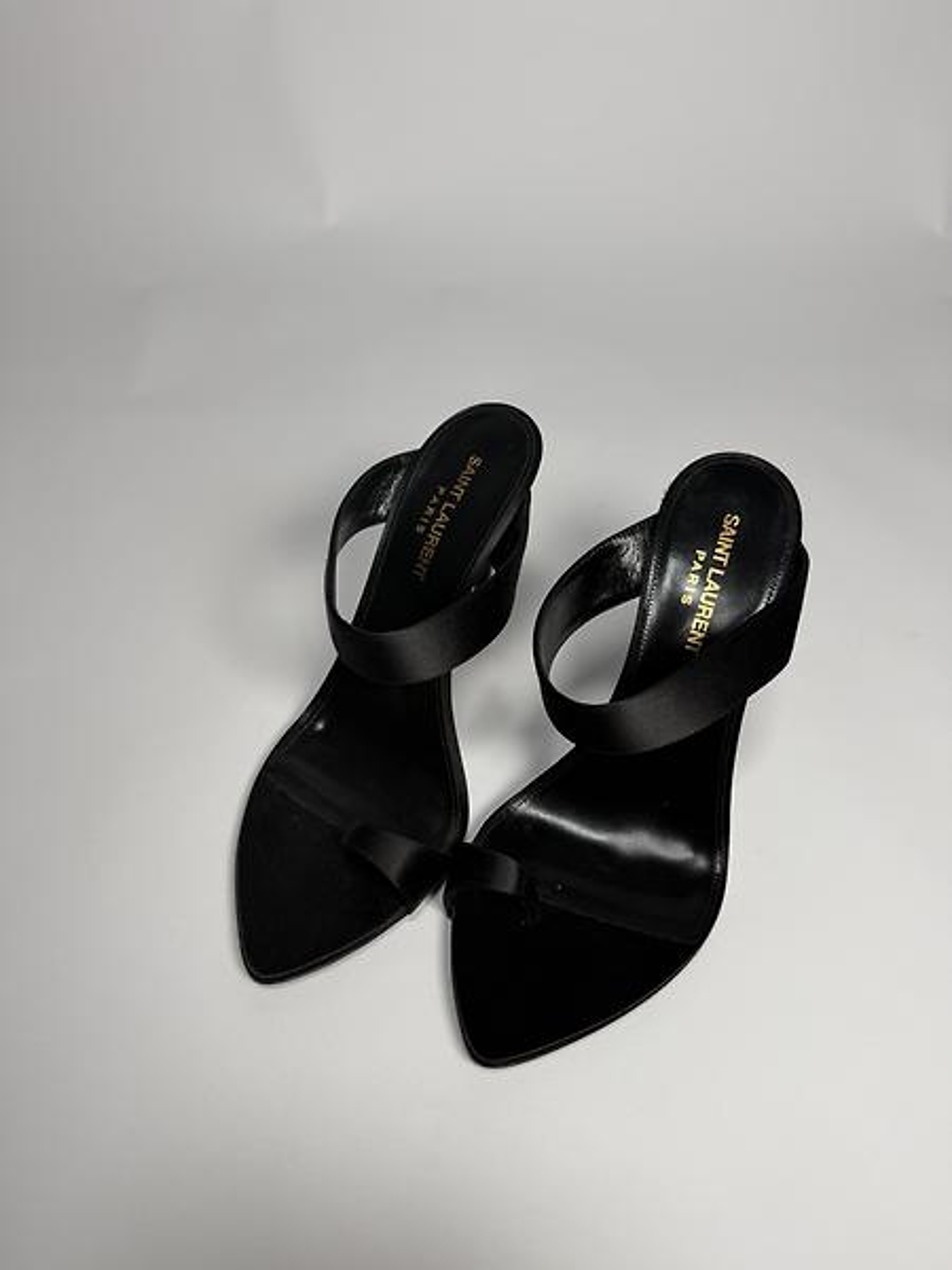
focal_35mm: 24
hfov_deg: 56.8
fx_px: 880
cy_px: 635
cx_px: 476
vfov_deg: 71.6
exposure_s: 1/501
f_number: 1.78
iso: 80
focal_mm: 6.76
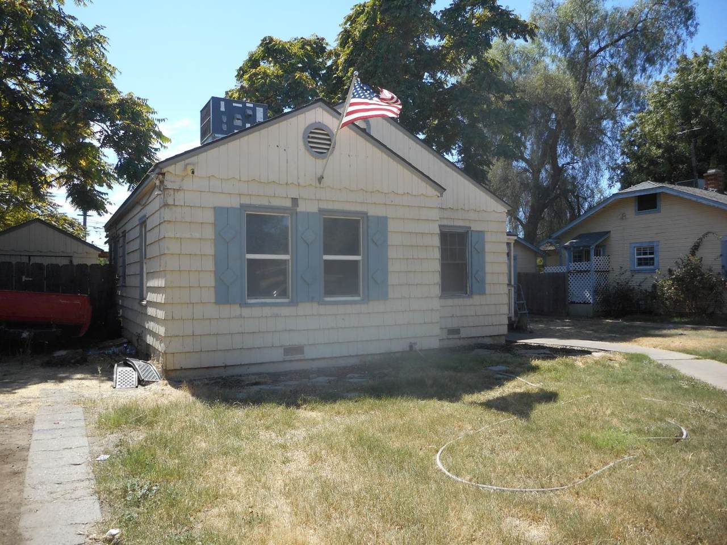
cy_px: 272
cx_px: 364
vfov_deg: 54.9
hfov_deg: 69.4
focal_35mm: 25
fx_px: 525
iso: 80
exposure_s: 1/400
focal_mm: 4.5
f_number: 3.7
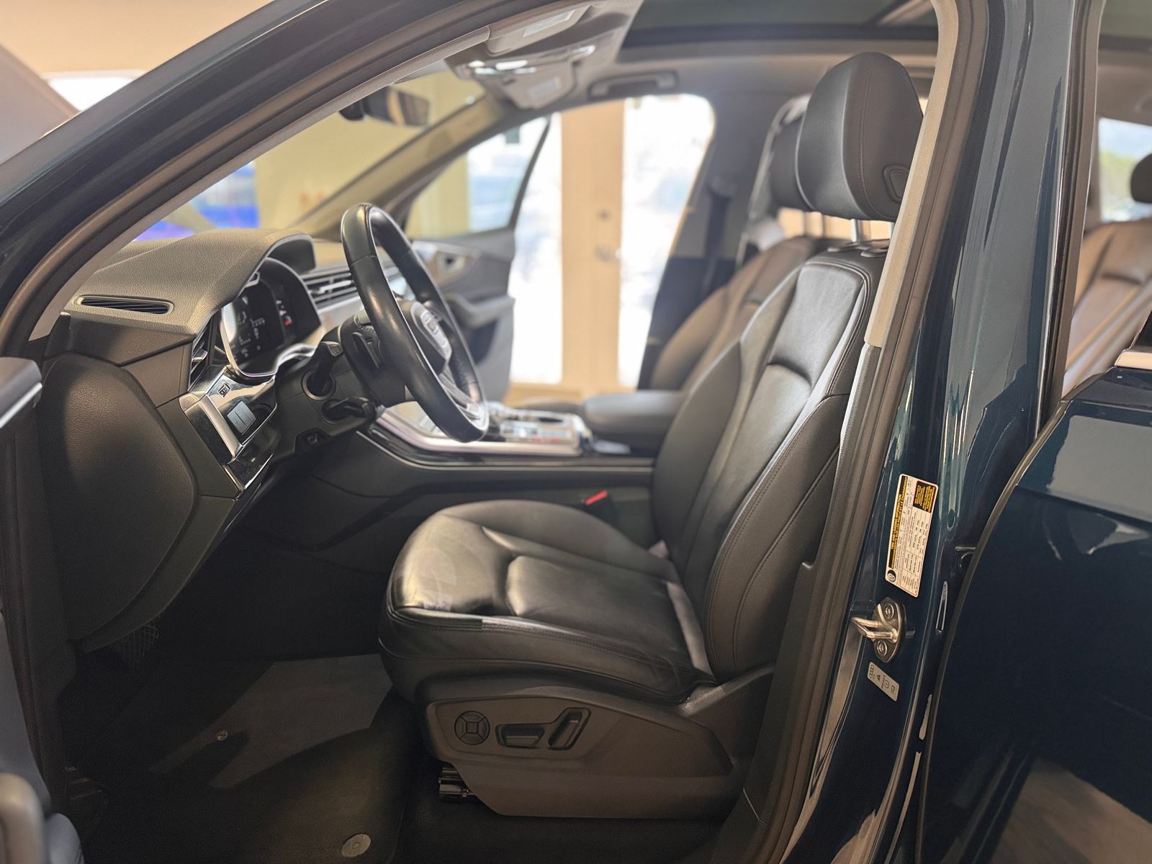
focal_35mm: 24
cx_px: 576
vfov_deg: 56.8
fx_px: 799
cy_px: 432
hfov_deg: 71.6
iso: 400
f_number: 1.78
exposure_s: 1/60
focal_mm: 6.76
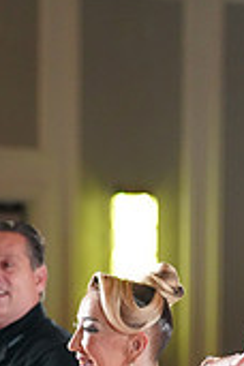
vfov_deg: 6.6
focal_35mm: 305
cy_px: 576
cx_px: 89
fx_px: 3101
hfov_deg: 4.5
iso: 3200
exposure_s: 1/400
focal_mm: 90
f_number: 2.8
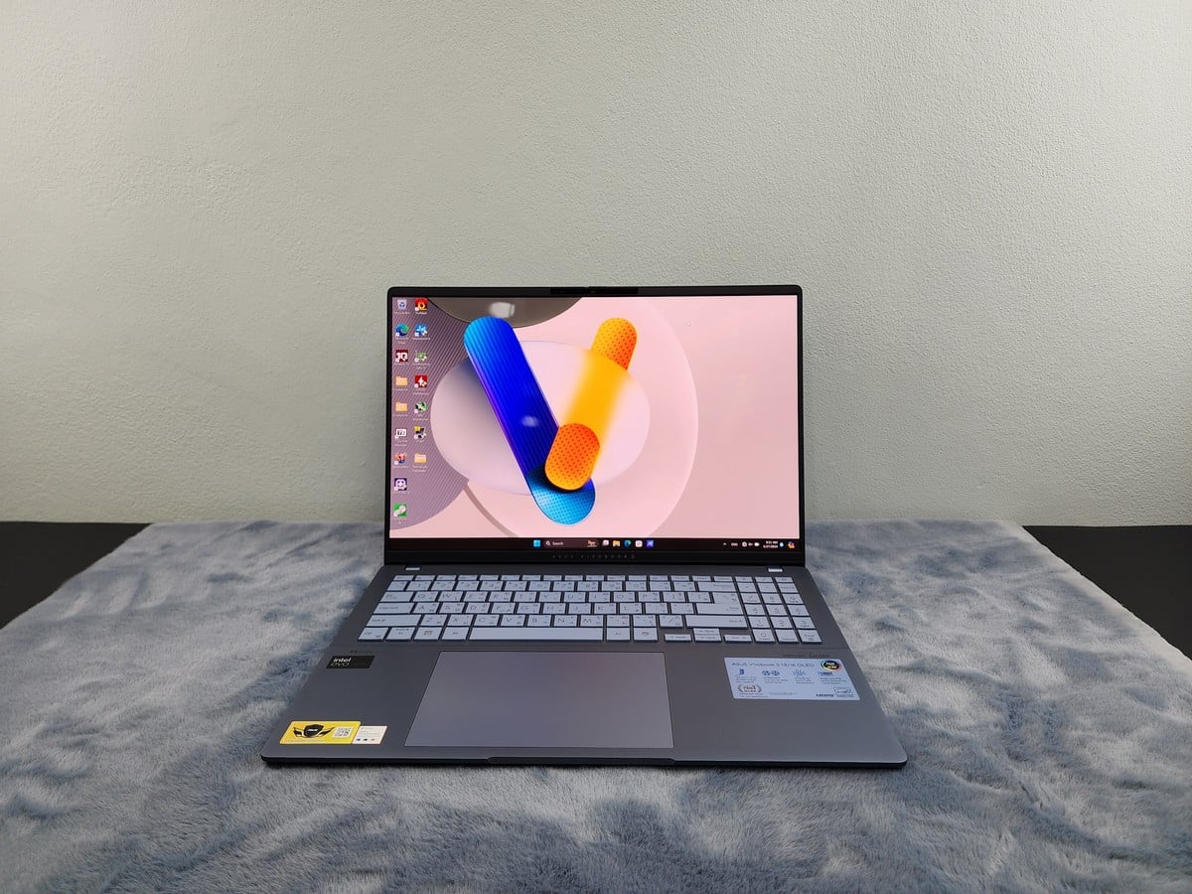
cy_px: 447
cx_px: 596
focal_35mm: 23
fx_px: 792
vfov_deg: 58.9
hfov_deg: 73.9
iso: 40
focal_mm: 6.4
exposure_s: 1/100
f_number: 1.8
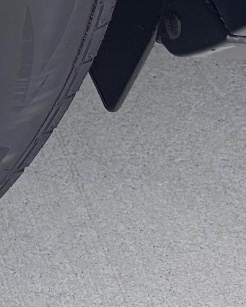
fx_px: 1611
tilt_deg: -36.3
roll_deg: -1.1
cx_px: -635
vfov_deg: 10.6
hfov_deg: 7.2
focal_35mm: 177
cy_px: -103
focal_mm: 5.96
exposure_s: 1/615
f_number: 1.6
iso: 50
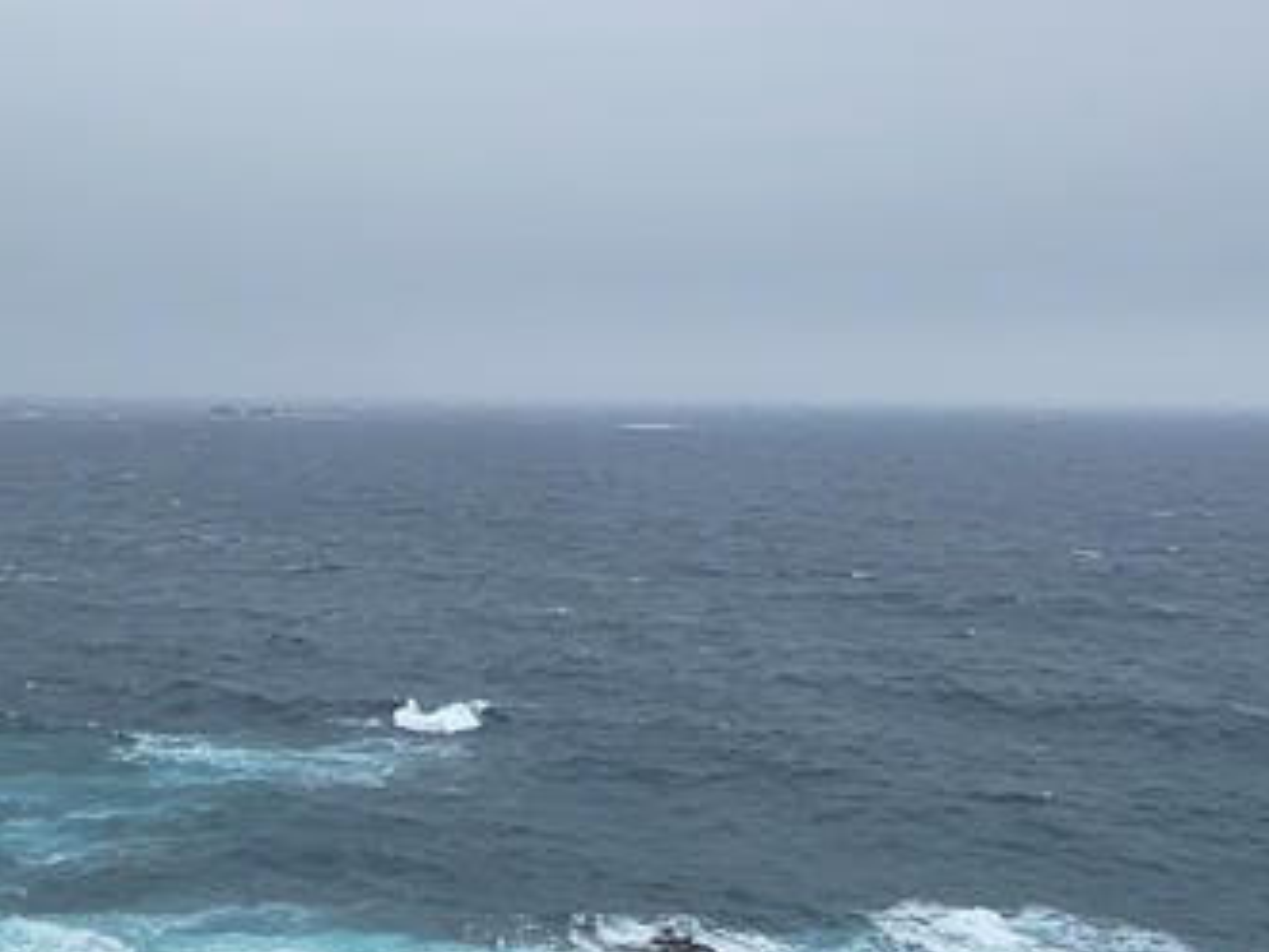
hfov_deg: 37.0
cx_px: 57
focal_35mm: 47
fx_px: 1723
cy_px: 157
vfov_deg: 30.0
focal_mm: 2.2
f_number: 2.2
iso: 50
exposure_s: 1/3160
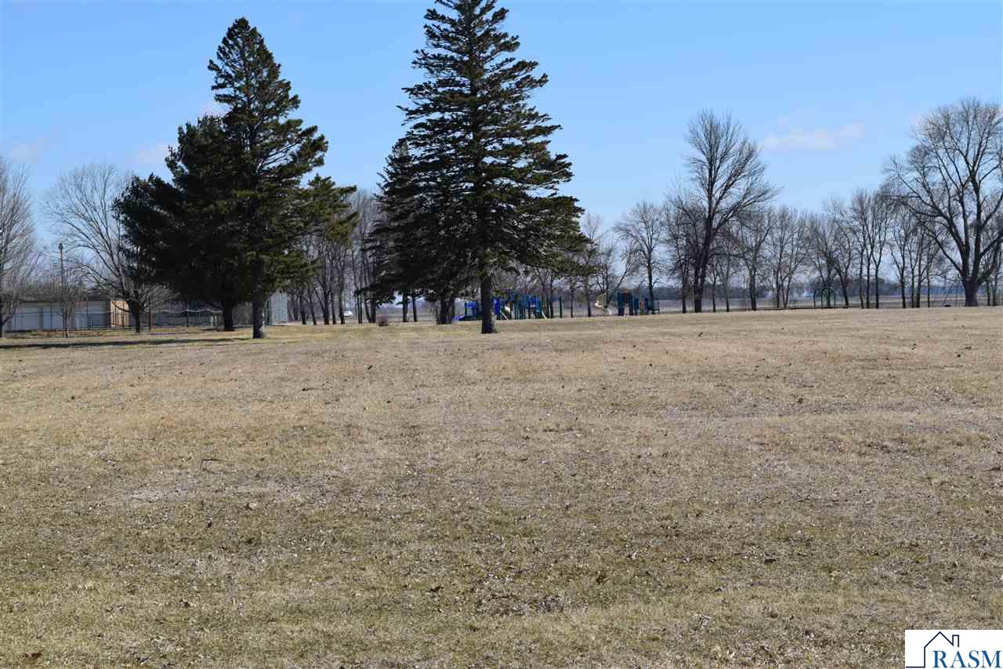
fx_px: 2298
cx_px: 502
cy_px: 334
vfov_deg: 16.5
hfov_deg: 24.6
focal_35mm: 82
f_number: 10
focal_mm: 55
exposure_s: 1/400
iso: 200
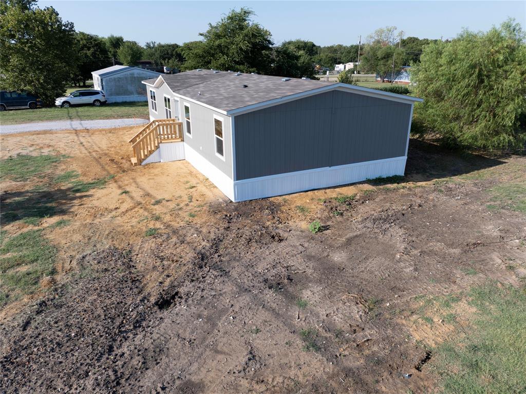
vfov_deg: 56.7
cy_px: 197
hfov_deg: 71.6
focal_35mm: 24
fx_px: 364
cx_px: 263
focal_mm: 12.29
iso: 120
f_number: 2.8
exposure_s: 1/400
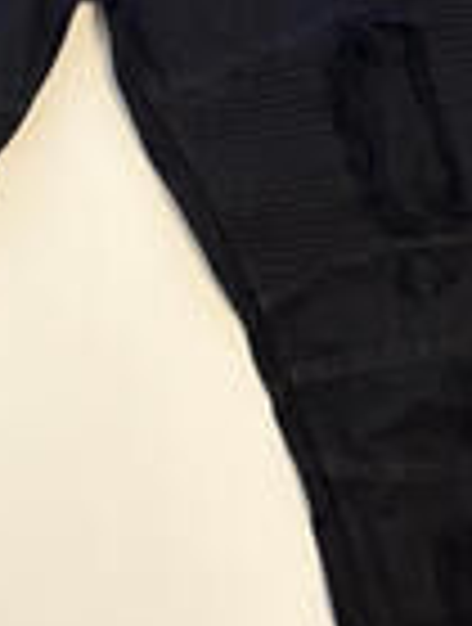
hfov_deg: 20.6
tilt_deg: -65.8
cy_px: 203
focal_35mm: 71
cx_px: 112
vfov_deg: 27.2
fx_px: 1285
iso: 200
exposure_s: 1/60
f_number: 1.6
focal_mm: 5.96
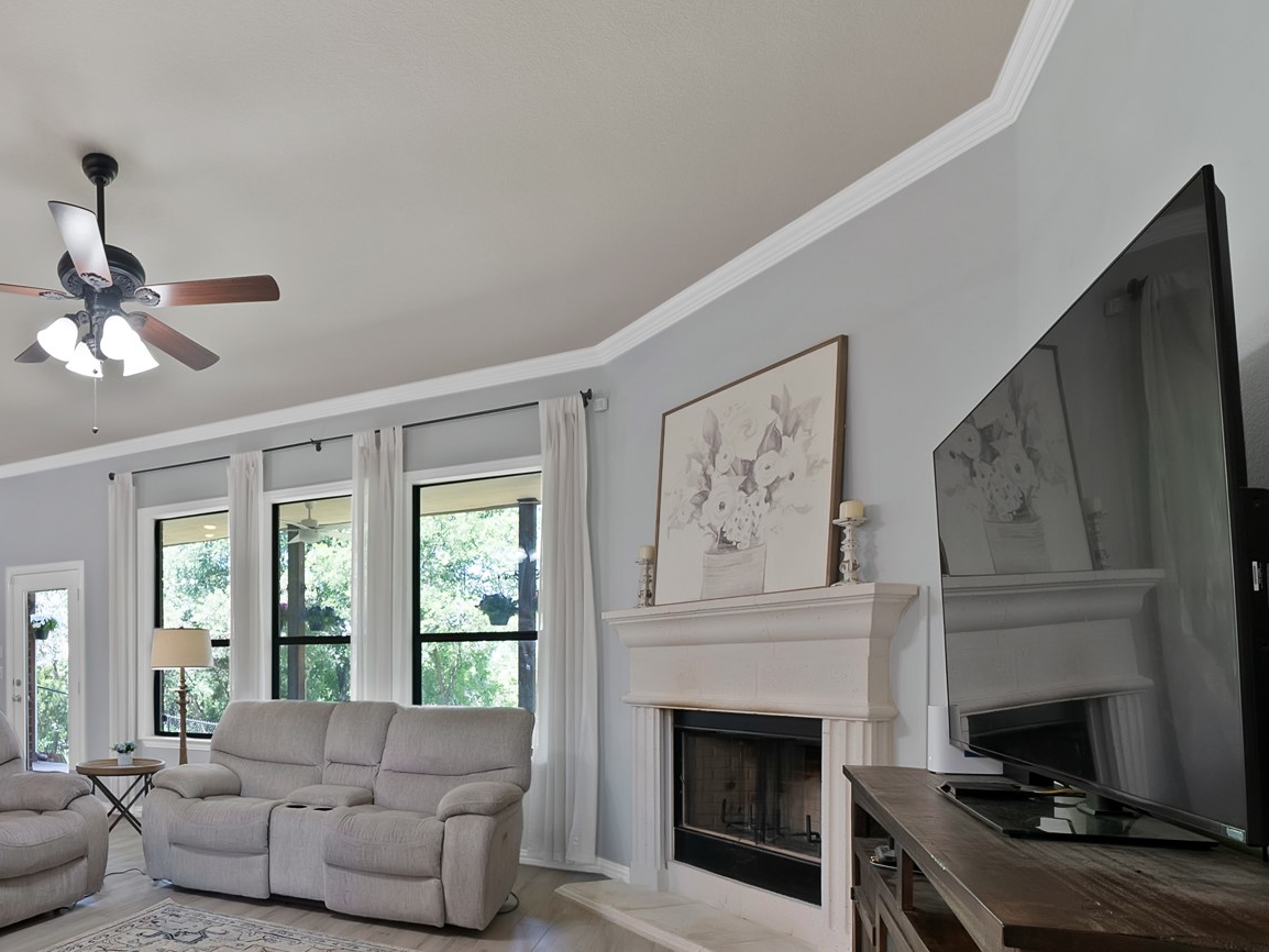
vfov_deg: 63.5
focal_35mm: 20
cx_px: 284
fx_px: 733
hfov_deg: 74.5
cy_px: 668
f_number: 9
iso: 640
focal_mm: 12
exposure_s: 1/3
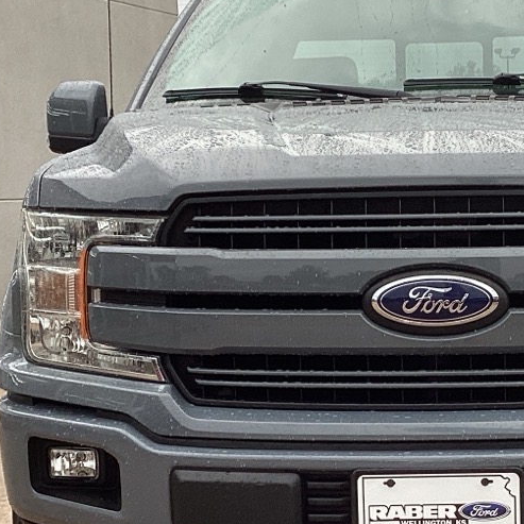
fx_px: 1524
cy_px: 355
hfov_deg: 19.4
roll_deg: +1.1
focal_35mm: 89
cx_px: 396
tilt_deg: -6.5
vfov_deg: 19.4
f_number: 2.4
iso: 50
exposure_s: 1/120
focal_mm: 3.3
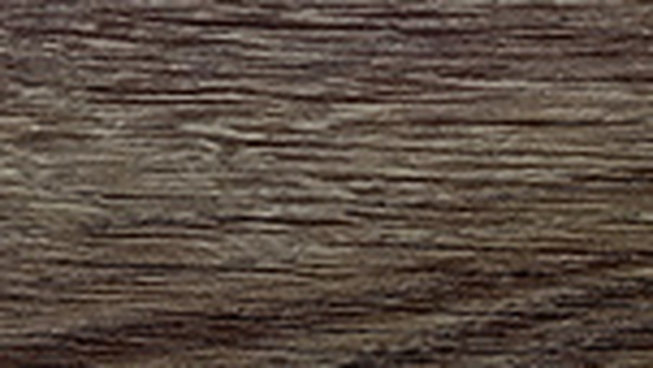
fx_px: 2078
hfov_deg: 17.5
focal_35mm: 120
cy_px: 883
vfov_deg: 9.1
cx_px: 623
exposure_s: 1/1225
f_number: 1.8
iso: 102
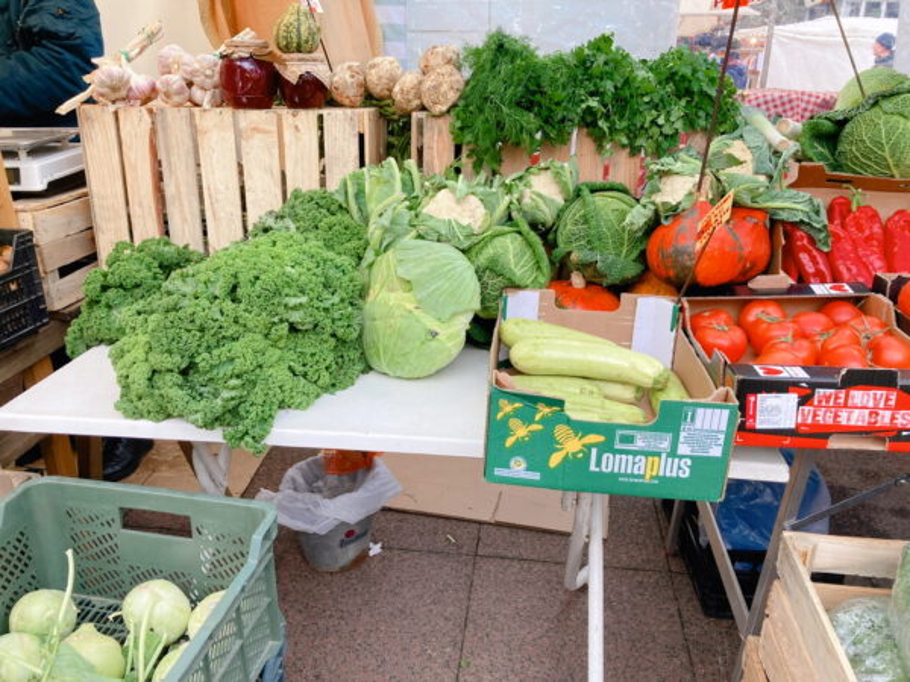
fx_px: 736
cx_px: 455
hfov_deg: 63.4
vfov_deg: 49.7
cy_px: 341
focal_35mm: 28
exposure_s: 1/100
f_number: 1.8
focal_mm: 3.99
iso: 50
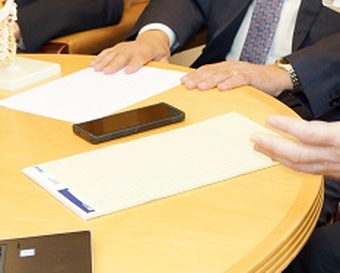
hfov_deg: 16.8
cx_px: 282
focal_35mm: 113
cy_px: 32
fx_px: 1139
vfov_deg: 13.6
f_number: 2.8
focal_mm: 24
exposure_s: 1/60
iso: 400
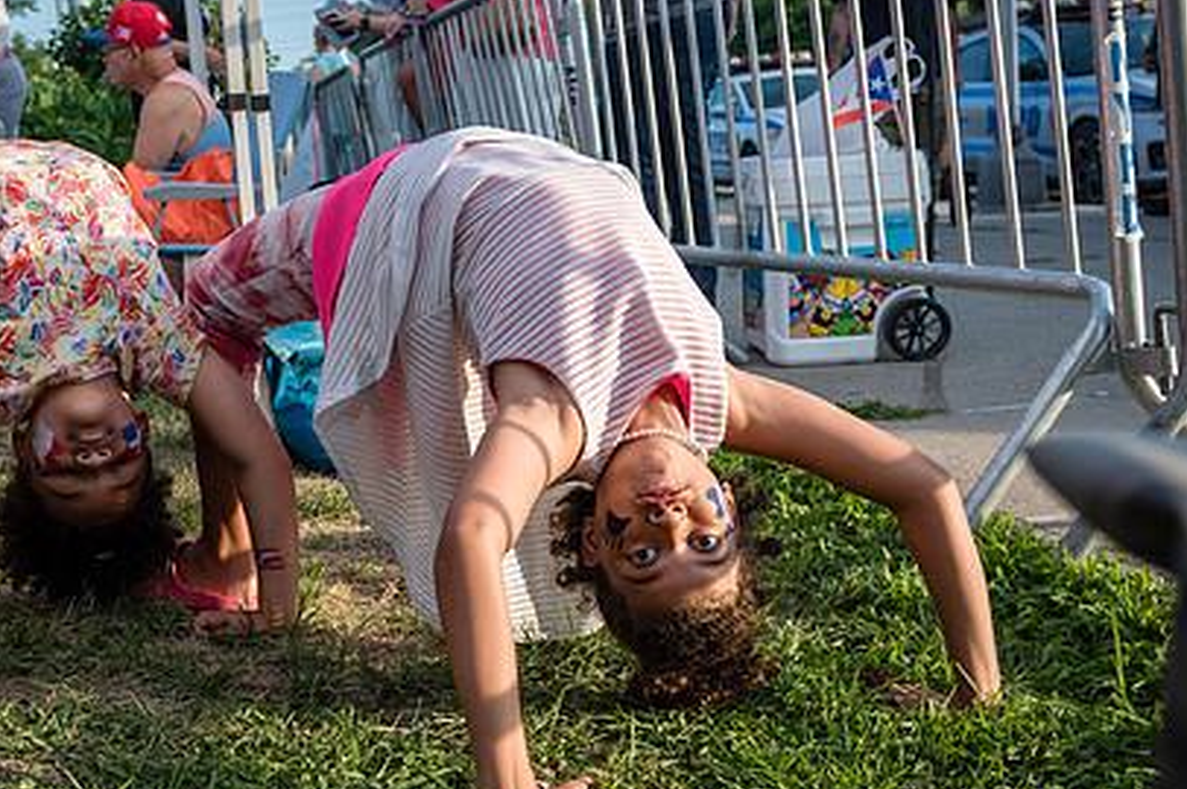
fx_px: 1746
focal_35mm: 53
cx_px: 409
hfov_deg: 37.2
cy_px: 421
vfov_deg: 25.5
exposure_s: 1/2000
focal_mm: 31
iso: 1000
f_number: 4
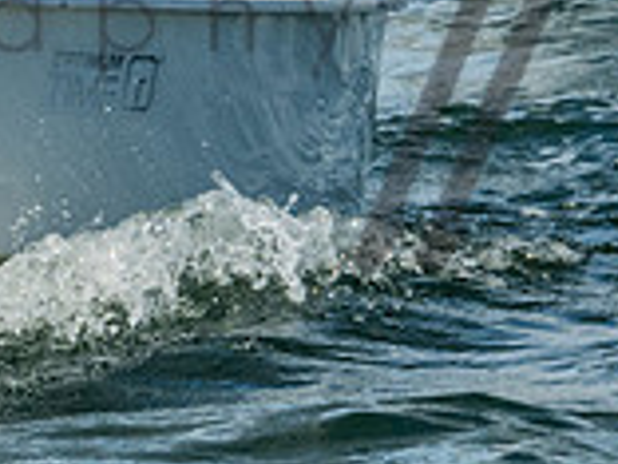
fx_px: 12801
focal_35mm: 717
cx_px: 61
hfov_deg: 2.8
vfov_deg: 2.1
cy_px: -420
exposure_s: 1/500
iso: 250
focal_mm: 101
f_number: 10
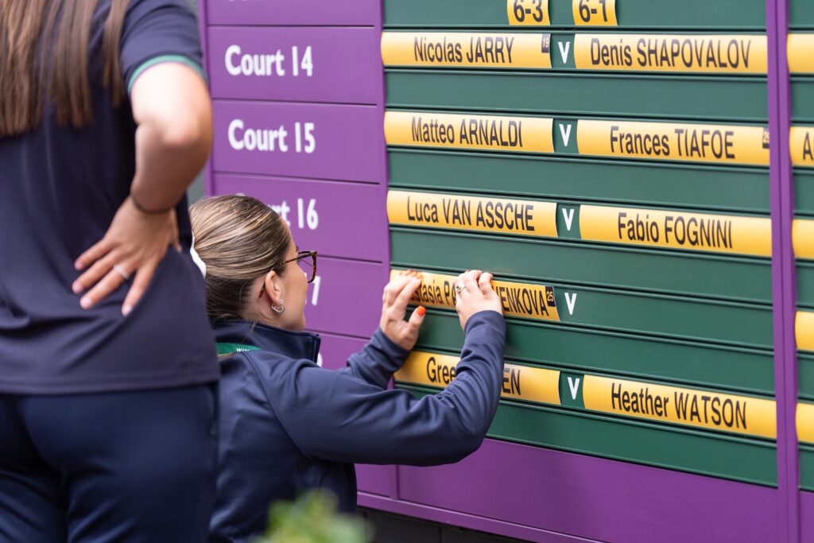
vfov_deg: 8.4
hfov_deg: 12.5
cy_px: 272
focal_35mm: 164
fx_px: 3708
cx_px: 407
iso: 1250
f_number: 2.8
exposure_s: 1/2000
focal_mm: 164
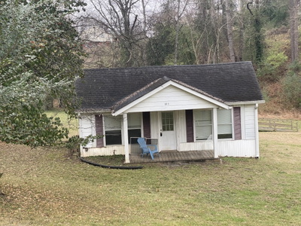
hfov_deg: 36.8
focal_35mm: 52
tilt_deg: -4.4
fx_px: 452
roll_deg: +2.4
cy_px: 113
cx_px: 150
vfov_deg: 28.0
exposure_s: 1/122
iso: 40
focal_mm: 6
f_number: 2
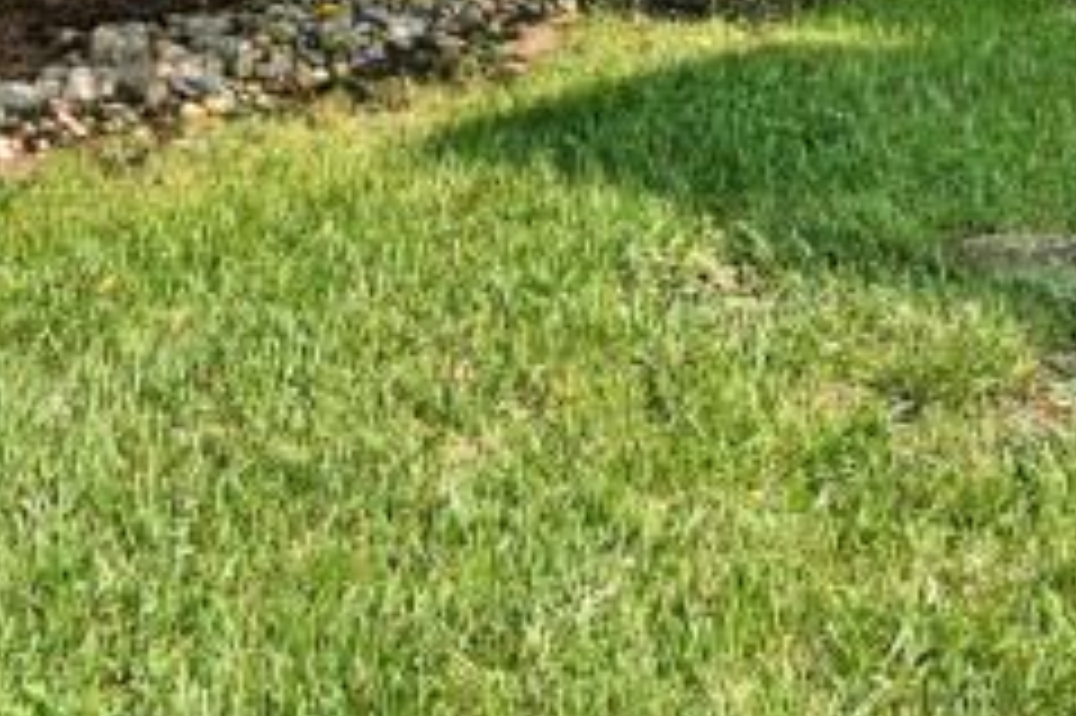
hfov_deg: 22.9
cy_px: -1058
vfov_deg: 12.1
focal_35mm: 88
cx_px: 234
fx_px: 2628
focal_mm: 14
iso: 100
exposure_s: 1/250
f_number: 5.6
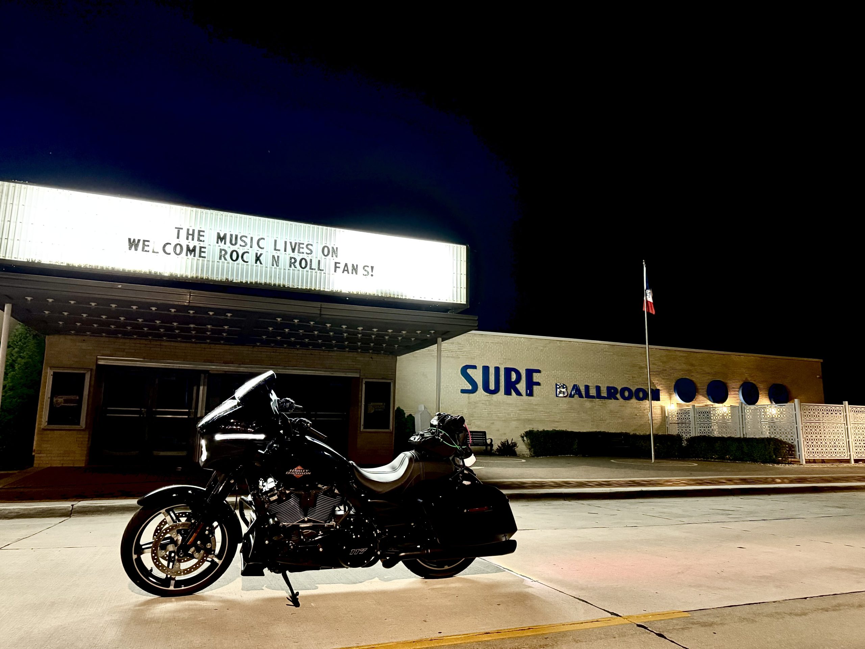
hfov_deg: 71.6
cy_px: 324
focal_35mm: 24
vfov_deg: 56.8
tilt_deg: +9.8
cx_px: 432
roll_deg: -0.8
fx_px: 600
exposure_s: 1/30
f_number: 1.78
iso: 800
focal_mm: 6.76
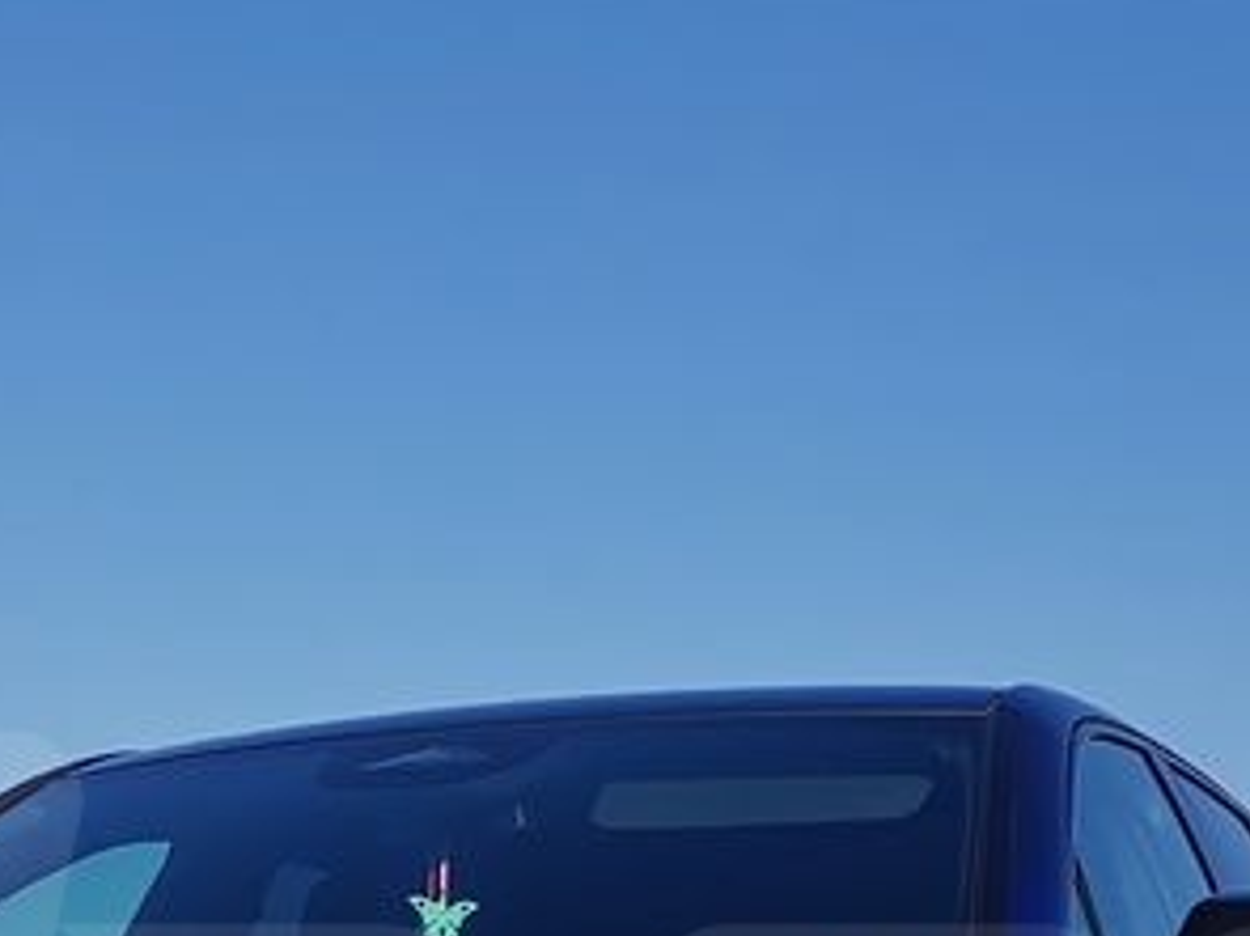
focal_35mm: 110
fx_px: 3971
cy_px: 1199
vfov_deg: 13.0
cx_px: 208
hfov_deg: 17.7
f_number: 1.8
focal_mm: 4.75
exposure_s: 1/3333
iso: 50
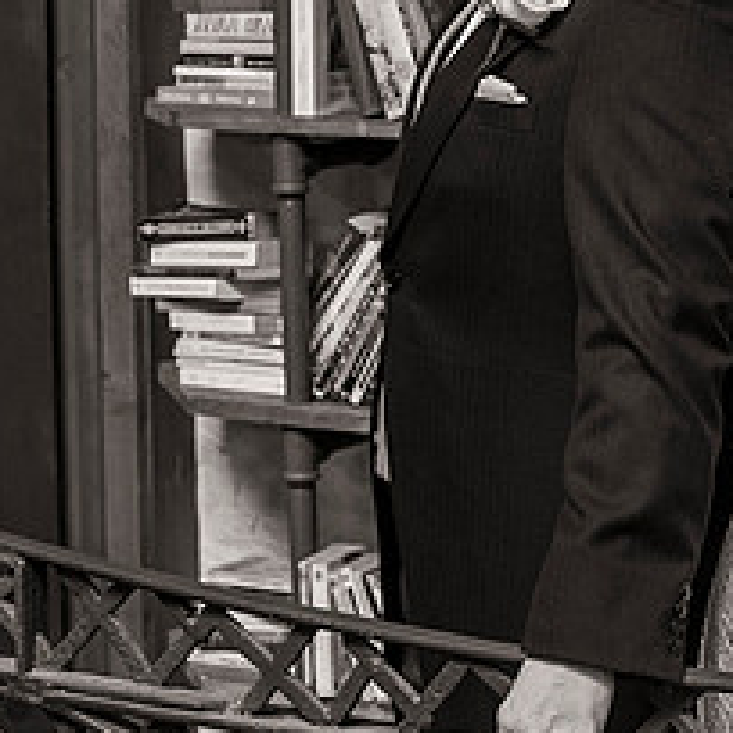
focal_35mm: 121
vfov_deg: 14.3
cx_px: 686
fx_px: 2899
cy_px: 86
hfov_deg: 14.2
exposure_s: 1/125
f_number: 3.5
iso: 1000
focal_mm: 50
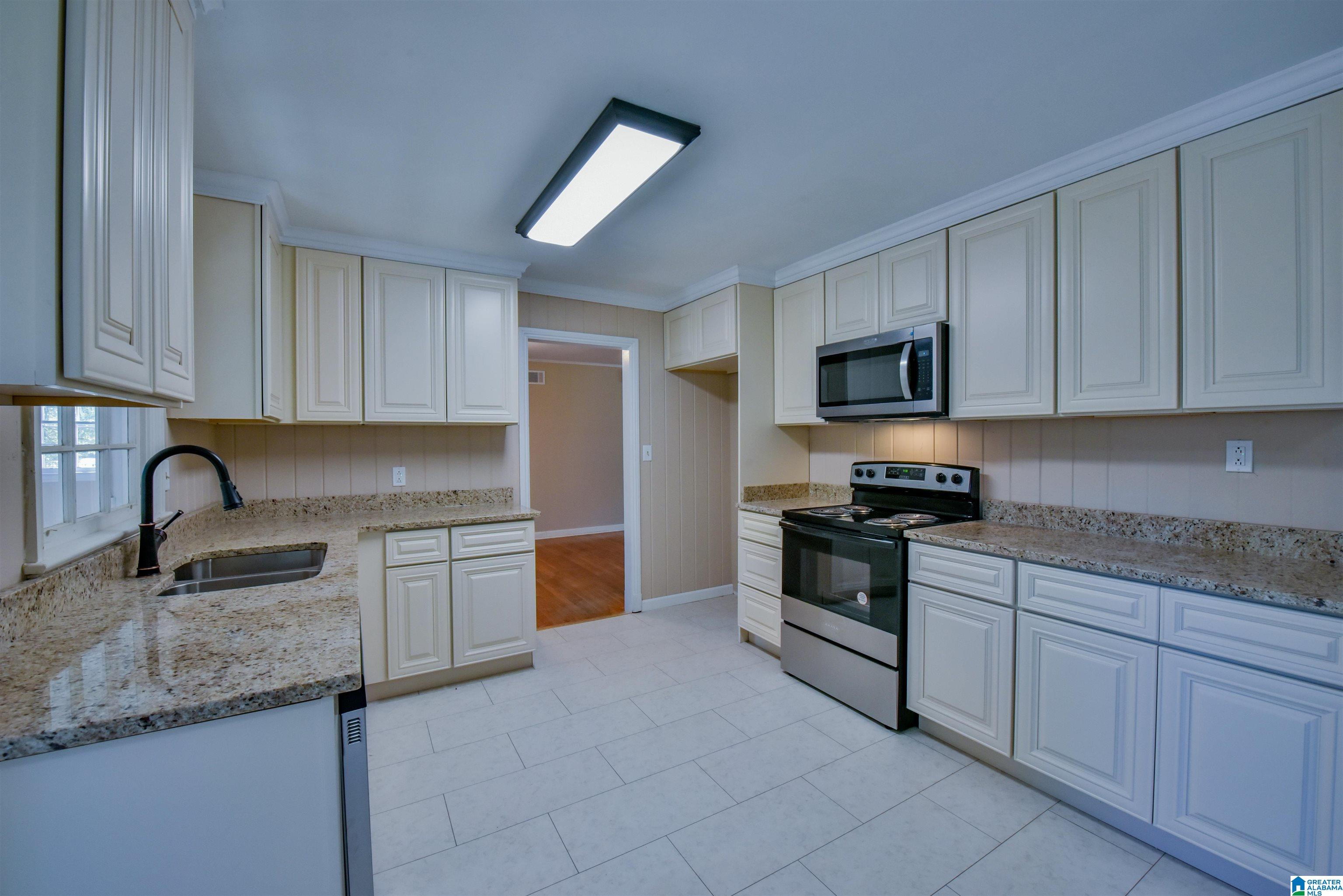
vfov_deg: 81.2
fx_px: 522
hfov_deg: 104.2
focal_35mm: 14
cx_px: 672
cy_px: 448
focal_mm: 14
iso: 1600
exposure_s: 1/50
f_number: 14
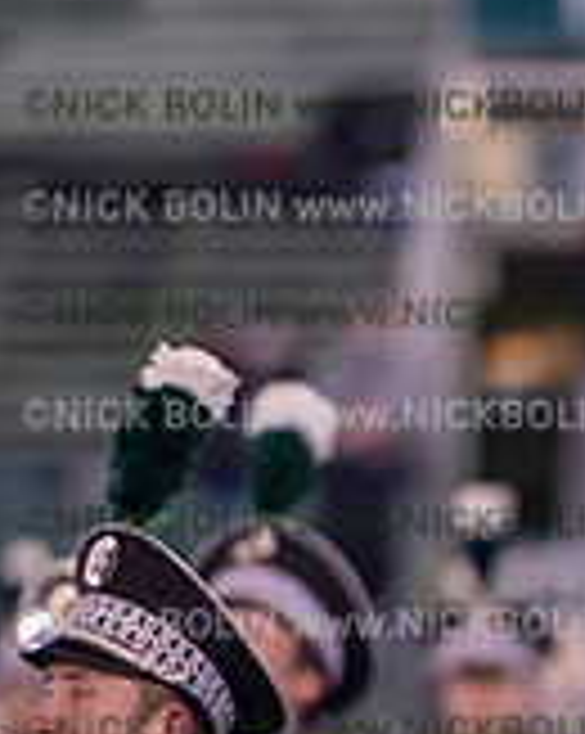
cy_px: 835
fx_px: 14506
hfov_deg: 2.3
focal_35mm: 669
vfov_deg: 2.9
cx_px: 1071
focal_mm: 200
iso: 2500
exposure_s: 1/1250
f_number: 2.8
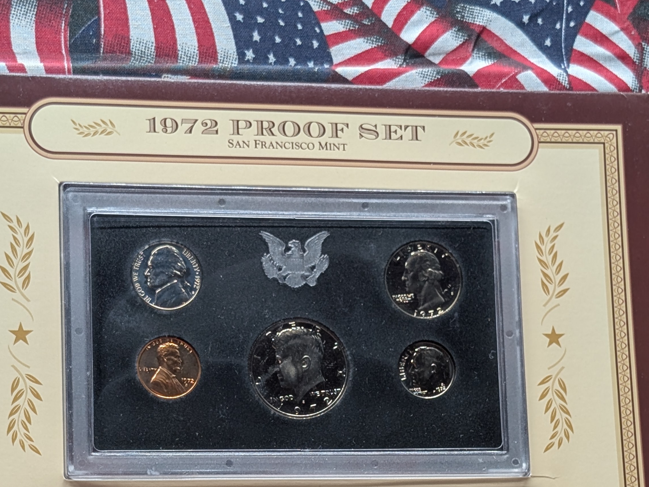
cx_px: 309
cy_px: 502
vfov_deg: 16.4
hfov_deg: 22.3
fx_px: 1650
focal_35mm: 88
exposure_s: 1/29
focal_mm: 6.9
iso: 21
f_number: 1.68
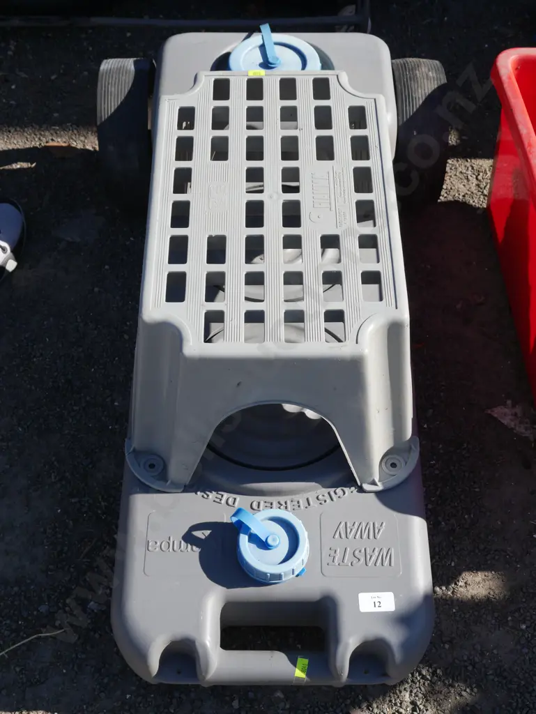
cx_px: 268
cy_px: 357
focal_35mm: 44
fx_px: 908
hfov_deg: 32.9
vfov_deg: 42.9
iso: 200
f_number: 8
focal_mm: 22
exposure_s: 1/320
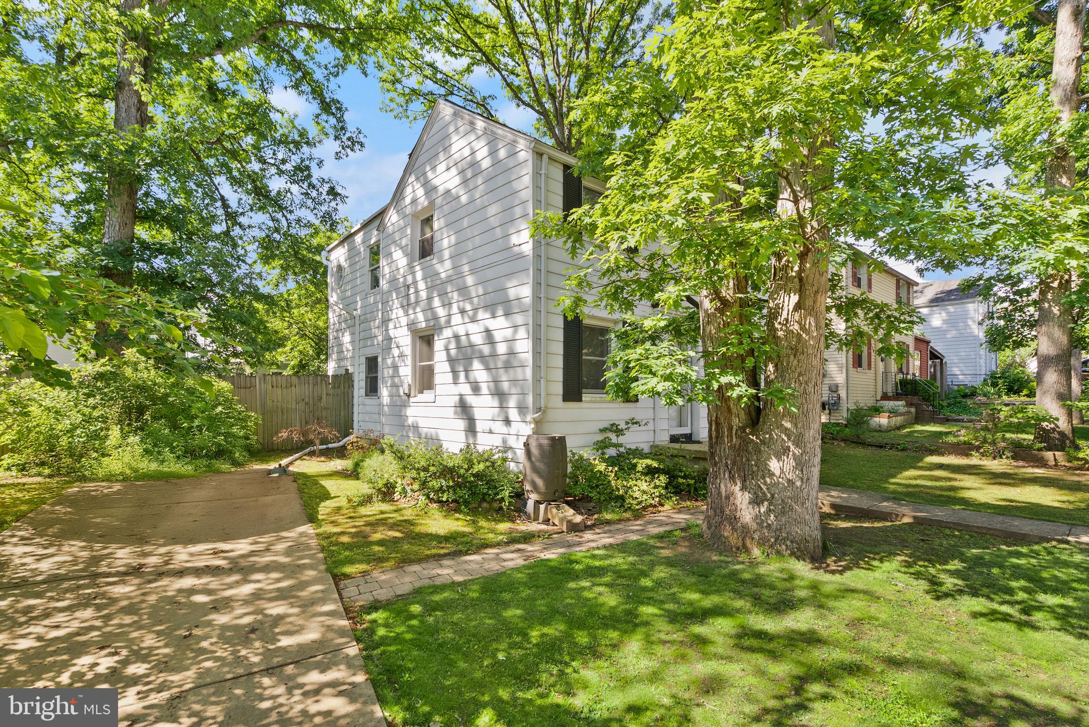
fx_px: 484
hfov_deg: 96.7
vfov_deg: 73.8
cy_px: 364
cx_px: 544
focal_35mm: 16
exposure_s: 1/250
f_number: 8
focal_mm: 16
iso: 800
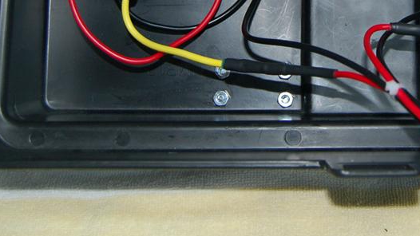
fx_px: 769
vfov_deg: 16.6
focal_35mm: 69
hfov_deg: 29.8
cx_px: 343
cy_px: -65
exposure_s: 1/60
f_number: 3.8
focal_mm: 20
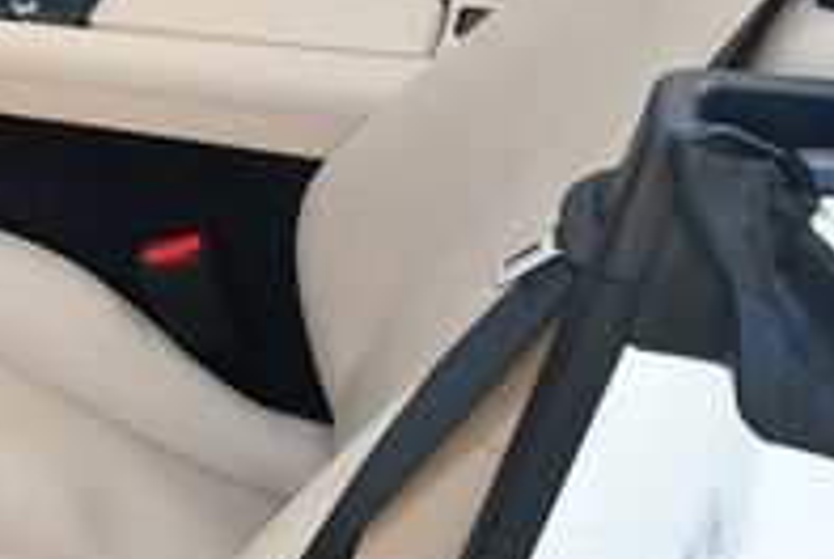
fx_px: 2715
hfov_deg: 16.9
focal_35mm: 117
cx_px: -72
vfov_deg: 11.6
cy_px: 4
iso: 400
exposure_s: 1/250
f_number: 5
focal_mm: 18
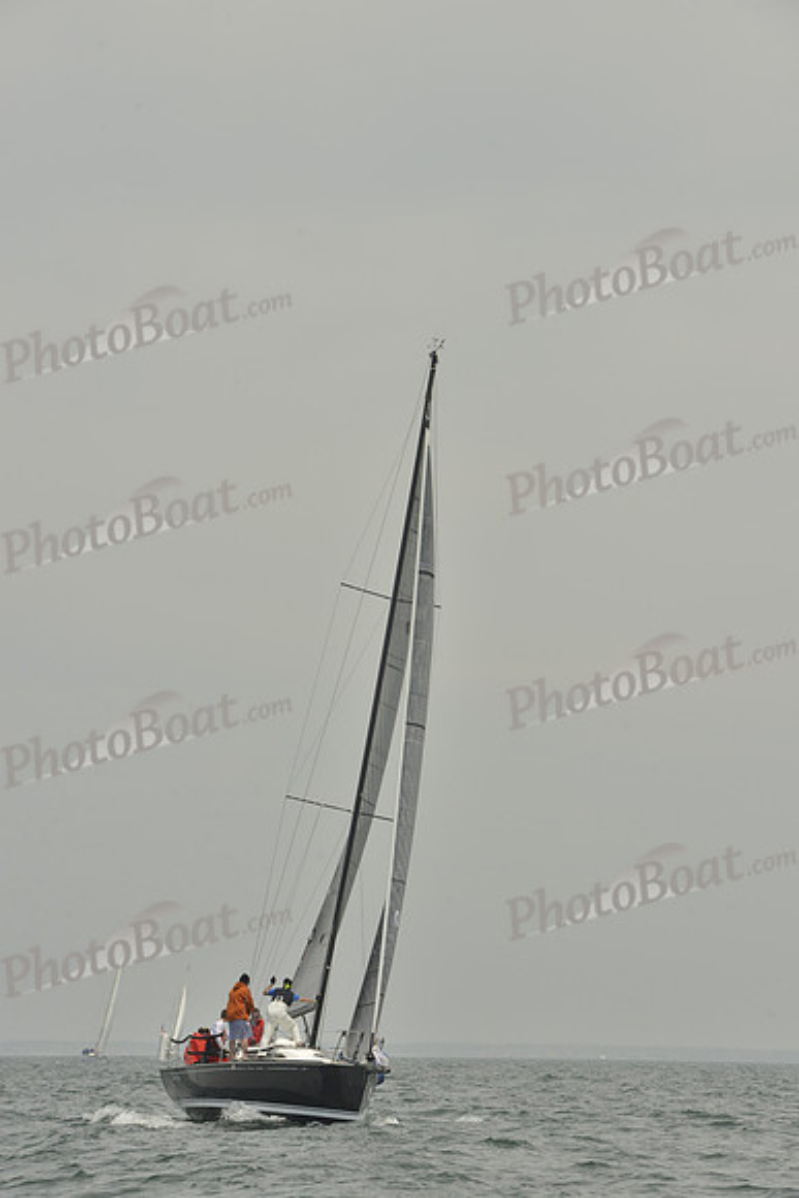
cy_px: 599
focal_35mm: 135
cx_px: 400
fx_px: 4491
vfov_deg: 15.2
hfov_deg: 10.2
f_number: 14
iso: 560
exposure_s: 1/1250
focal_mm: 135
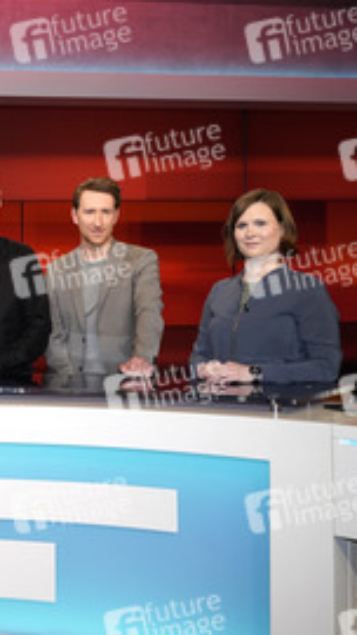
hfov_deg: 21.6
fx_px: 824
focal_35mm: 49
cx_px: -133
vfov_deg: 42.1
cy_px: 329
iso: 1600
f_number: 5
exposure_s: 1/160
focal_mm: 28
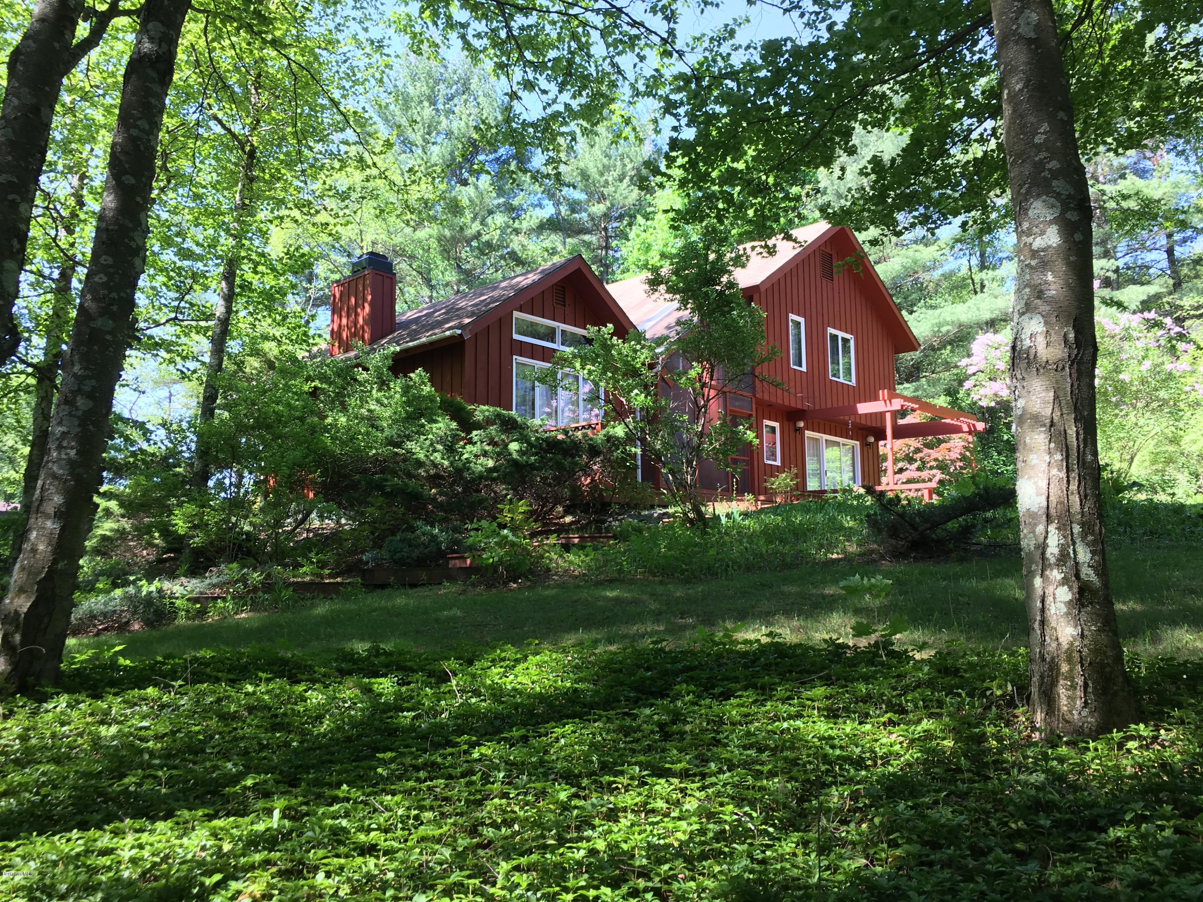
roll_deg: -0.7
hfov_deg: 61.7
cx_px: 602
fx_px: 1008
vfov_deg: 48.2
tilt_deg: +8.5
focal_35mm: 29
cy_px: 451
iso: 25
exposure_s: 1/125
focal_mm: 4.15
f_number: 2.2
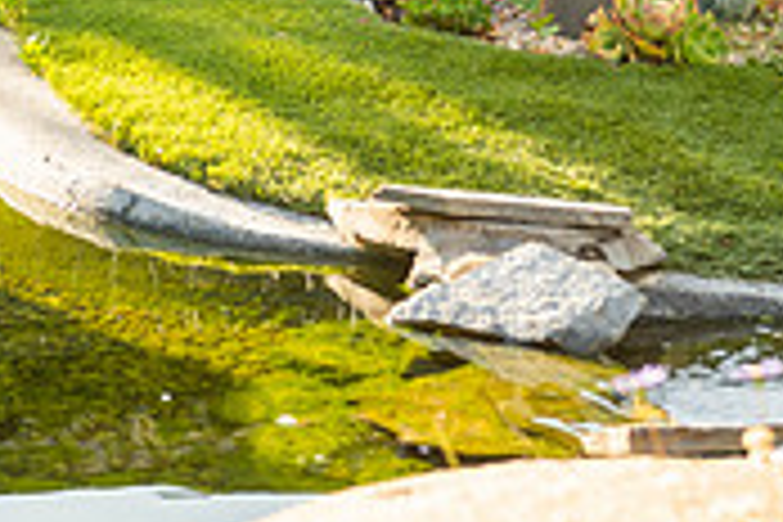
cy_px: -236
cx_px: -9
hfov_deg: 14.4
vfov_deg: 9.5
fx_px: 3045
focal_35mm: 140
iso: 100
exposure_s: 1/250
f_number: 4
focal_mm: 42
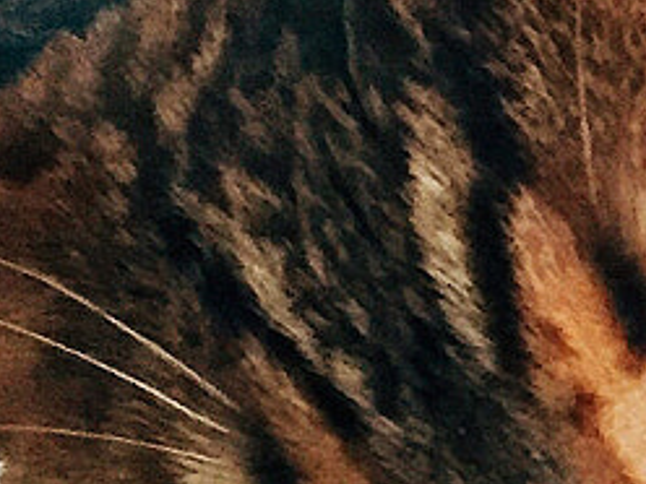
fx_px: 3490
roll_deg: -6.9
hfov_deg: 9.9
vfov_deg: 7.7
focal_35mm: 187
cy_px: 885
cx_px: 1240
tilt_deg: -24.7
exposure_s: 1/20
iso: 250
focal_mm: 4.15
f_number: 2.2
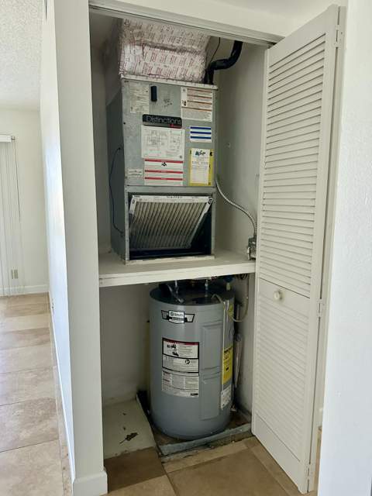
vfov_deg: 71.6
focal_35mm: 24
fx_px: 344
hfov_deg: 56.8
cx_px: 186
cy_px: 248
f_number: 1.78
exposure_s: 1/60
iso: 800
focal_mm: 6.86
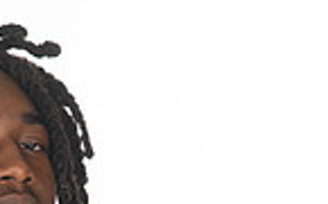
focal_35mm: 222
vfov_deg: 5.7
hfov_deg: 9.4
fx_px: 1981
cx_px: -9
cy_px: 469
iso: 800
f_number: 7.1
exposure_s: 1/320
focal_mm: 70
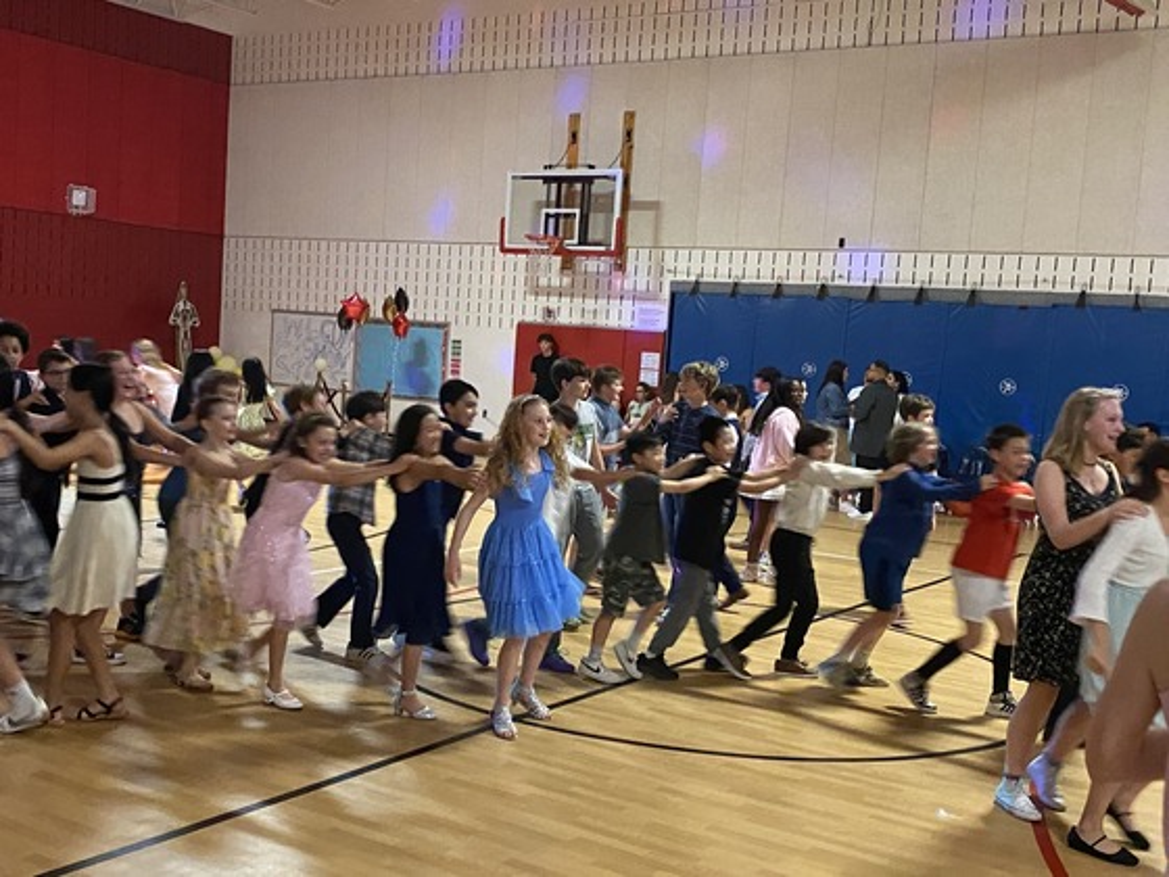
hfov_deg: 67.3
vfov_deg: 53.1
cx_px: 584
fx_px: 878
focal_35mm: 26
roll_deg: -3.9
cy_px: 438
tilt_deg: -6.4
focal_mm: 4.25
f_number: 1.8
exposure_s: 1/30
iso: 800
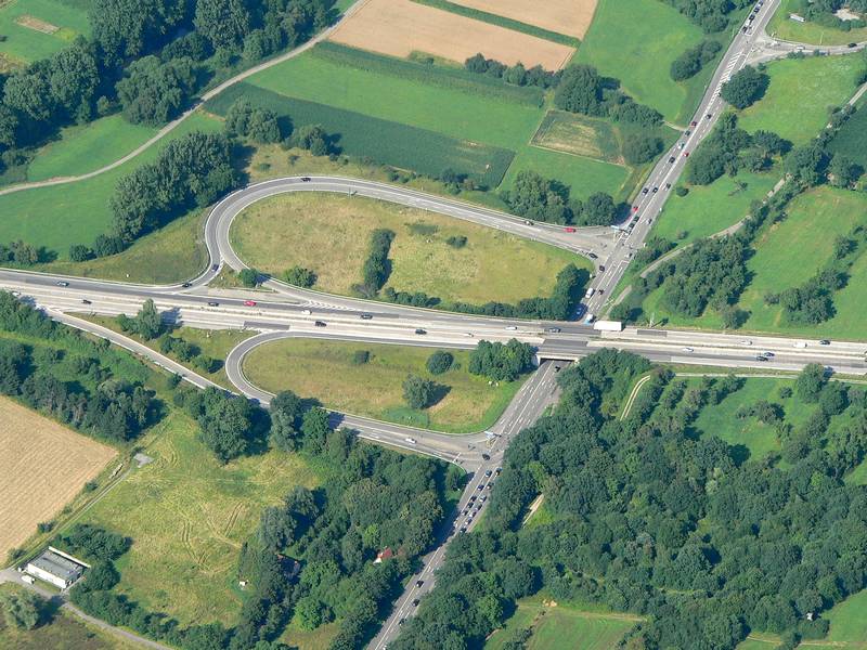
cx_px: 434
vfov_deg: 8.9
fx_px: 4158
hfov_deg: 11.9
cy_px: 325
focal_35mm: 166
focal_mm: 27.6
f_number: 4.6
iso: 100
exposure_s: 1/500
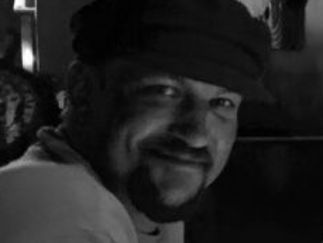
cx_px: 501
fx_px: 1167
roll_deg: -0.8
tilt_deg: -7.2
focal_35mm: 125
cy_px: 211
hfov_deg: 14.6
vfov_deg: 11.8
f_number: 1.8
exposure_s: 1/4
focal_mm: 4
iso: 160
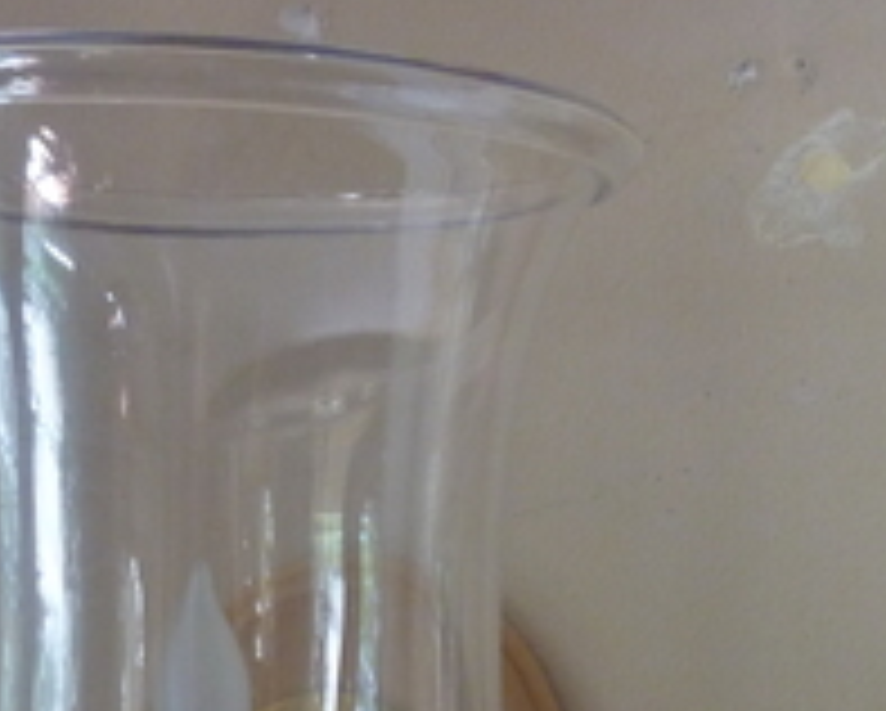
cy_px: 855
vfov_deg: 13.6
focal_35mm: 110
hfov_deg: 17.2
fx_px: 2887
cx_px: 774
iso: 250
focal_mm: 6.1
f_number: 3.6
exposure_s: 1/30
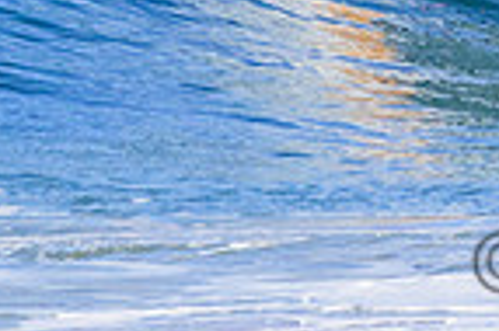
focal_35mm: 3242
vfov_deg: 0.4
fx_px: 44886
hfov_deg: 0.6
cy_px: -315
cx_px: 743
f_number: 11
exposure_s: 1/2000
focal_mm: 800
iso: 2200
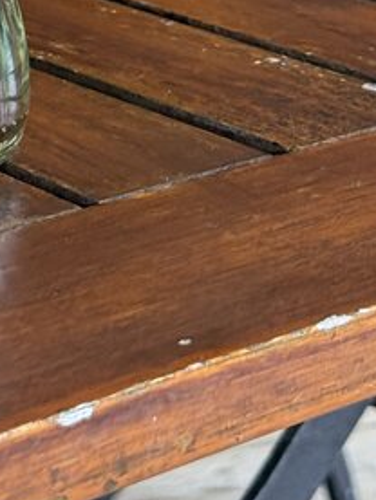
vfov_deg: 10.9
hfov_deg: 8.5
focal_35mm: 173
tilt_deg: -9.5
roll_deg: +3.5
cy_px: -285
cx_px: -132
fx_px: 2504
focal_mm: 6.76
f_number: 1.78
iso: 200
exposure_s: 1/166
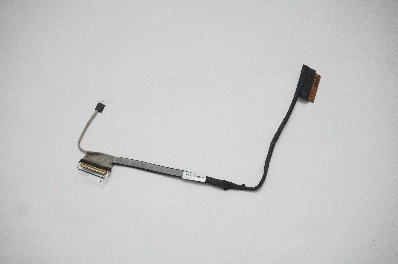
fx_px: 398
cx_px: 199
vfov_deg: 36.8
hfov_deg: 53.2
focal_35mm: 36
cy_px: 132
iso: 12800
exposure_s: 1/200
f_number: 5.6
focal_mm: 24
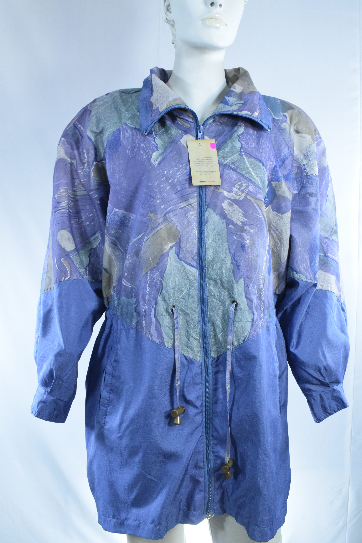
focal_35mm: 33
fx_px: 497
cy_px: 272
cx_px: 181
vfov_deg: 57.2
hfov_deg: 40.0
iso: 3200
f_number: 9
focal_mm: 22
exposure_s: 1/250
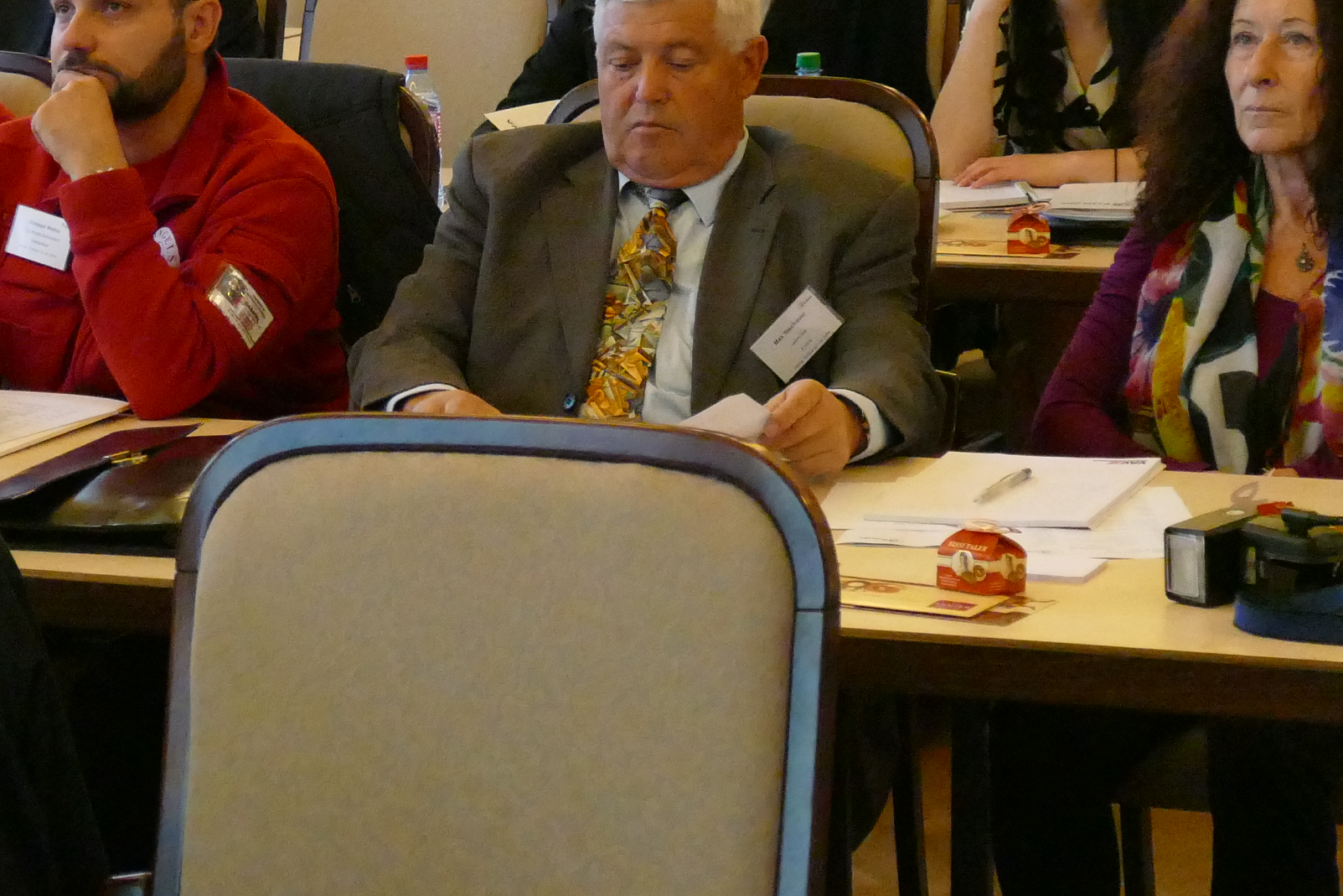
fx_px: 4253
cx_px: 440
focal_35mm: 114
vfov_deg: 12.0
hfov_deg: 17.9
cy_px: 305
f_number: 3.3
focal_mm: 17
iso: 3200
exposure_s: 1/100
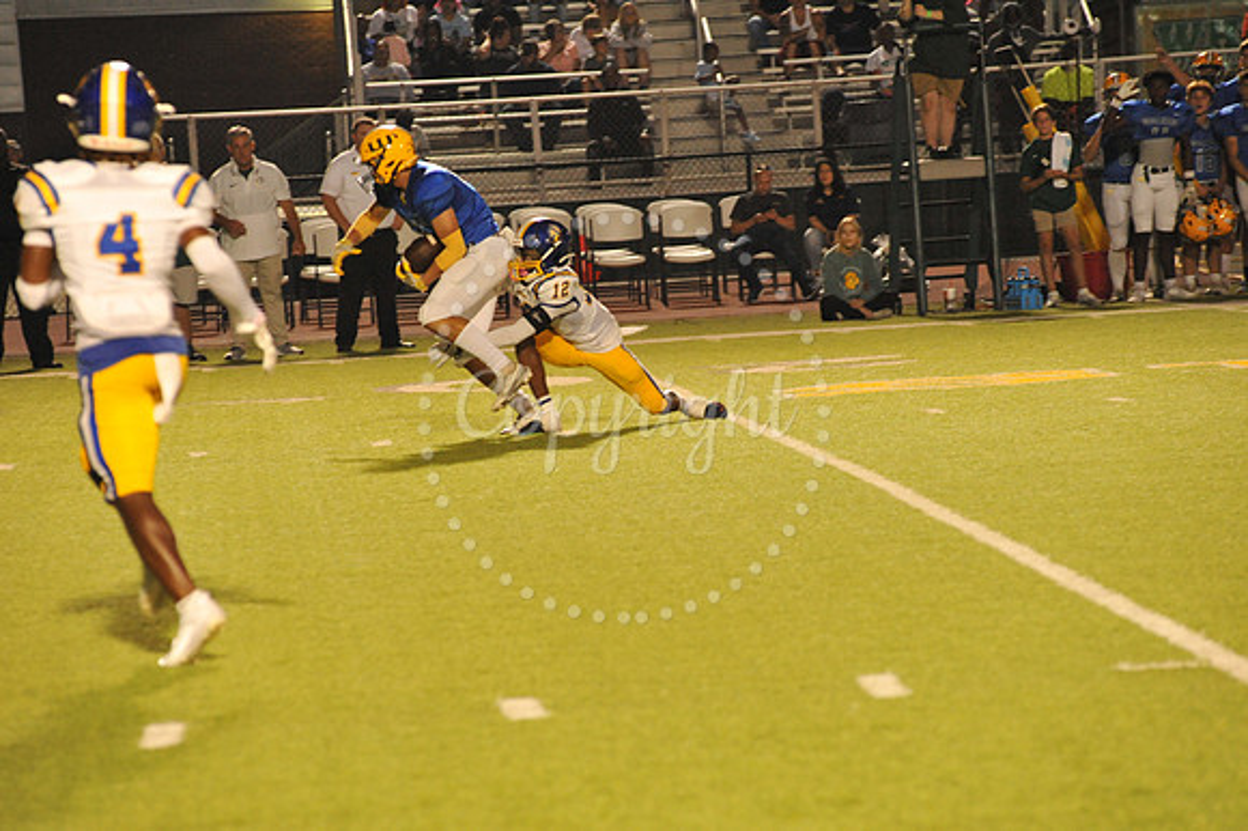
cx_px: 624
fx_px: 6929
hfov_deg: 10.3
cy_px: 416
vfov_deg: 6.9
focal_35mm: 200
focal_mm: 200
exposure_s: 1/200
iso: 5000
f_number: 5.6
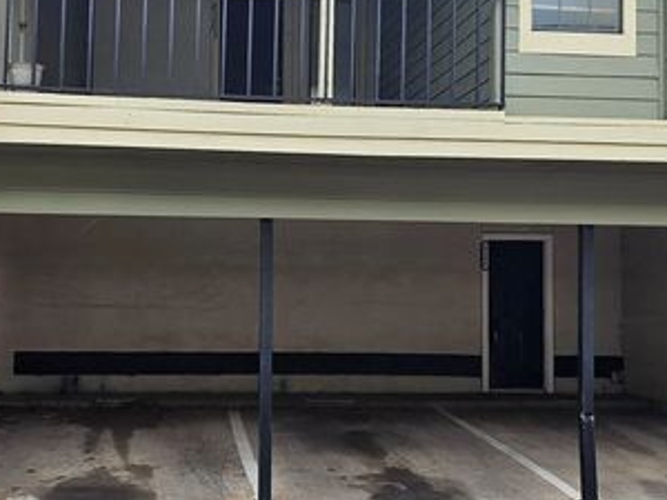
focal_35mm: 49
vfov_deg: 29.7
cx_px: 256
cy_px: 256
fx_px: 944
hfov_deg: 38.7
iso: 20
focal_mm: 6.3
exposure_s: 1/221
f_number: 1.7
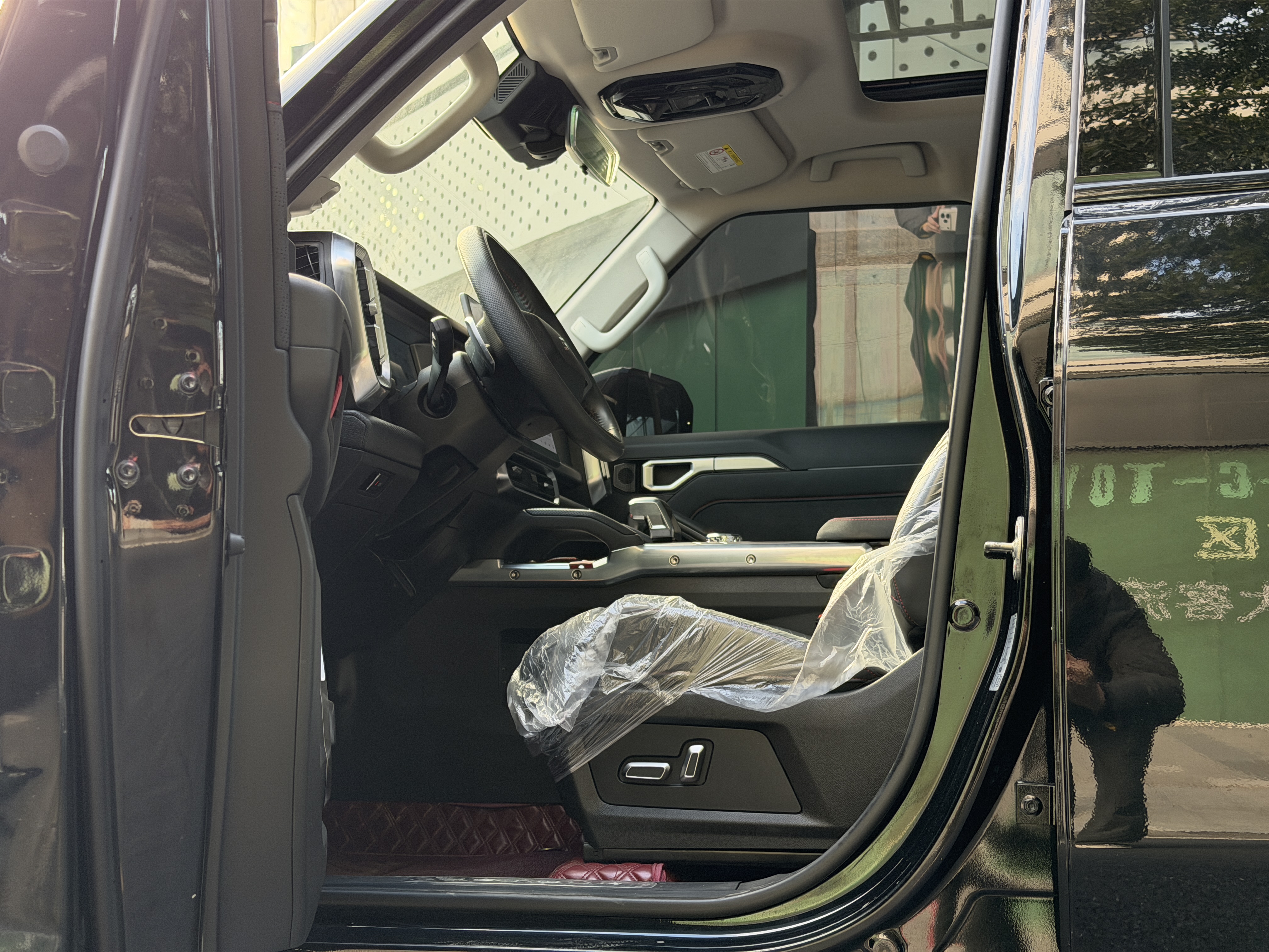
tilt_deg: +5.7
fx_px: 1760
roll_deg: +0.2
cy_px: 476
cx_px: 634
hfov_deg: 39.7
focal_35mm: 48
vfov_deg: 30.3
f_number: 1.78
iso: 160
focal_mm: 6.76
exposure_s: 1/94
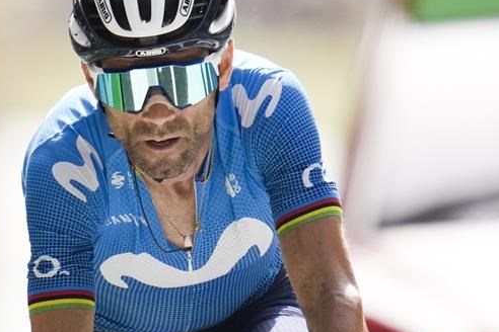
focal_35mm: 1748
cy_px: 219
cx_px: 168
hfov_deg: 1.2
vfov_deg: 0.8
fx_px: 24227
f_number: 4
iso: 640
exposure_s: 1/3200
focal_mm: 560
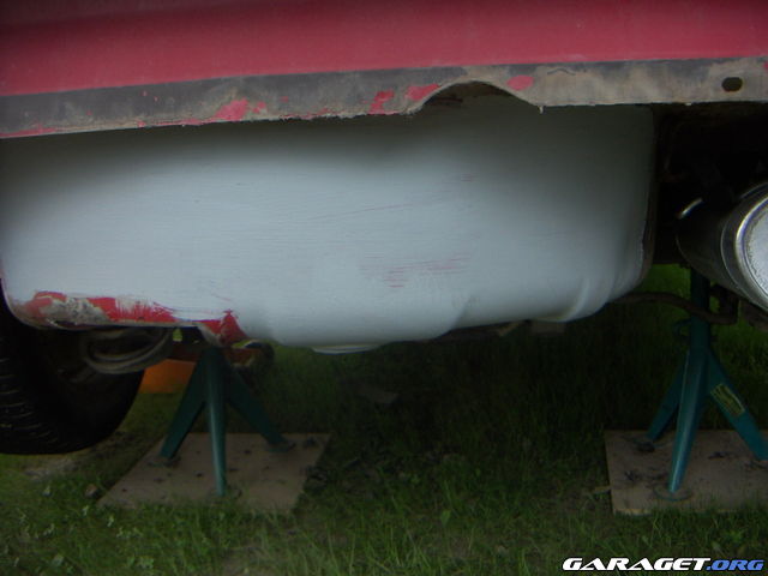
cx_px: 384
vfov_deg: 39.7
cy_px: 288
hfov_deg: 51.4
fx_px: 799
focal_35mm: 36
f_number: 2.8
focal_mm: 4.7
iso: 50
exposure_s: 1/125
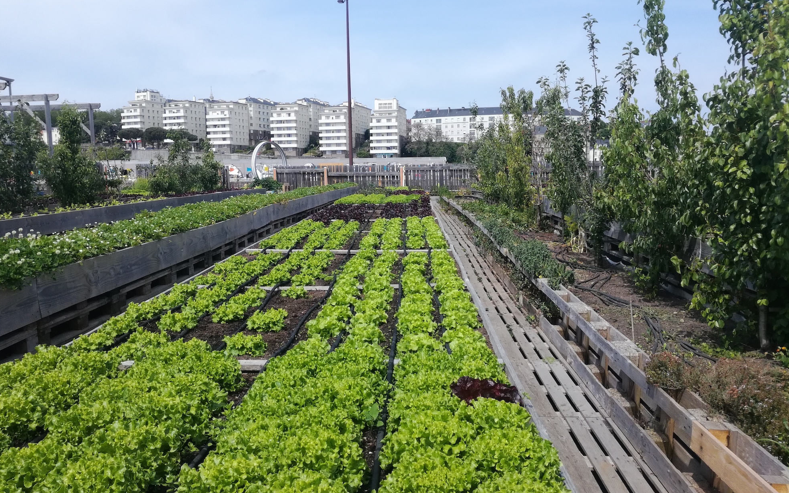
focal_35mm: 29
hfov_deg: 64.6
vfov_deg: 43.2
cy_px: 247
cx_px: 394
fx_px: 624
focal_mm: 3.79
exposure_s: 1/1314
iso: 50
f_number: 2
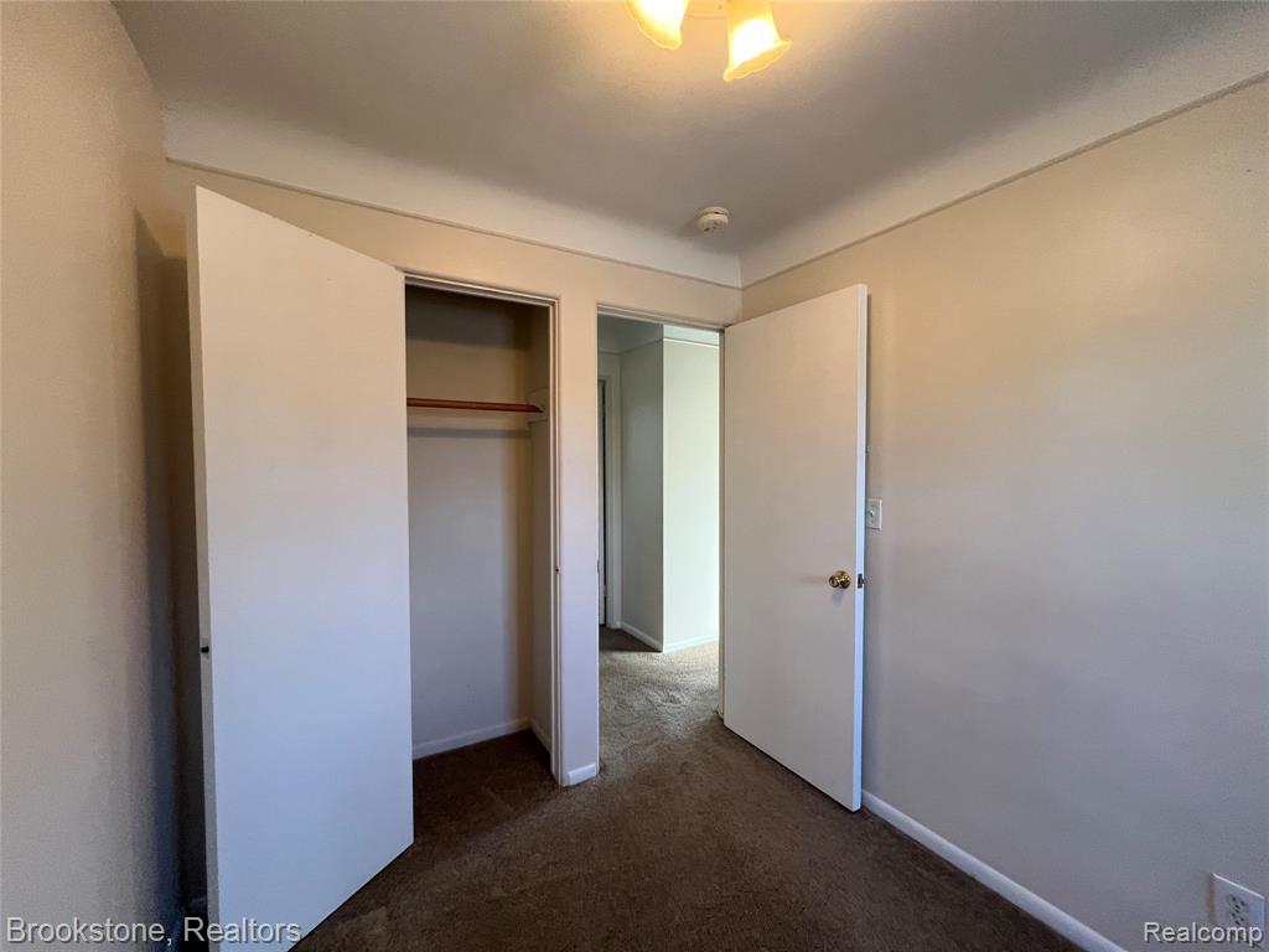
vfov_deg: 89.9
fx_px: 477
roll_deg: -0.2
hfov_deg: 106.2
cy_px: 476
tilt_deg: -2.2
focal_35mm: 13
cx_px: 634
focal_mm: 1.57
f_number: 1.8
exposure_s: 1/120
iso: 160
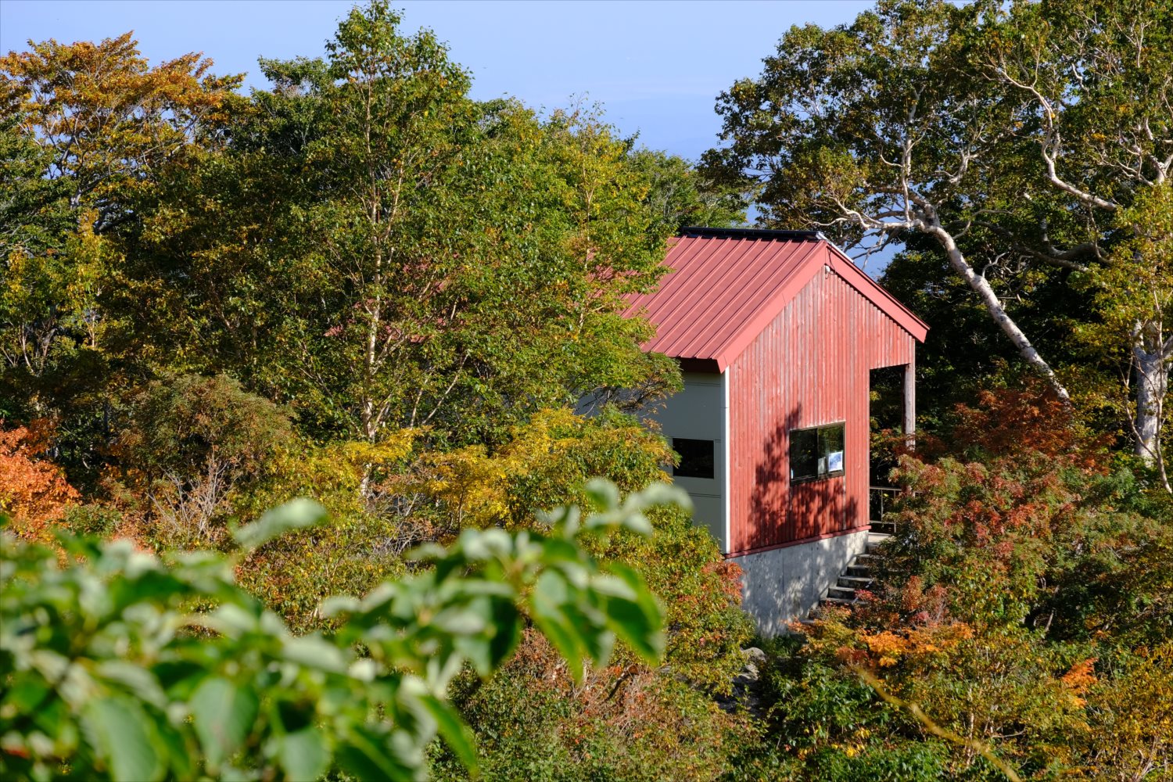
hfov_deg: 14.7
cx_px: 586
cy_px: 391
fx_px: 4561
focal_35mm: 140
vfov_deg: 9.8
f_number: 8
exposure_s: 1/420
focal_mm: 93.2
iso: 400
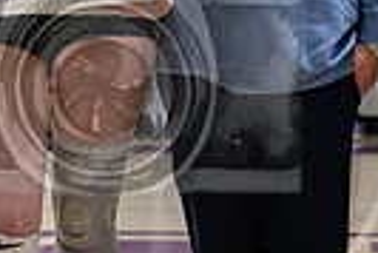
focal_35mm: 325
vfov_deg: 4.2
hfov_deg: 6.3
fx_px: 3416
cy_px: -16
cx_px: -8
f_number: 3.5
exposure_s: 1/640
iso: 5000
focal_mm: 63
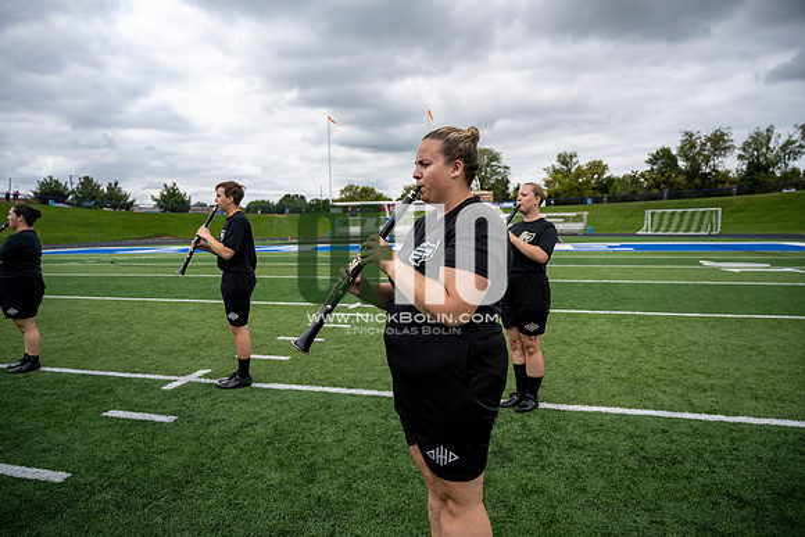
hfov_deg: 73.7
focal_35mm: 24
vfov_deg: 53.2
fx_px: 537
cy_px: 268
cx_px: 402
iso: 160
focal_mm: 24
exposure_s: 1/800
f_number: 4
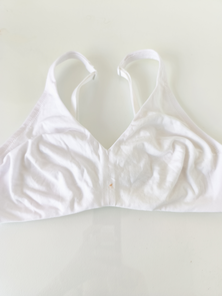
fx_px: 197
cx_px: 111
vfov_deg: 73.9
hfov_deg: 58.9
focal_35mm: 23
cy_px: 148
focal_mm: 6.14
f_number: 1.65
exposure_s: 1/40
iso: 50
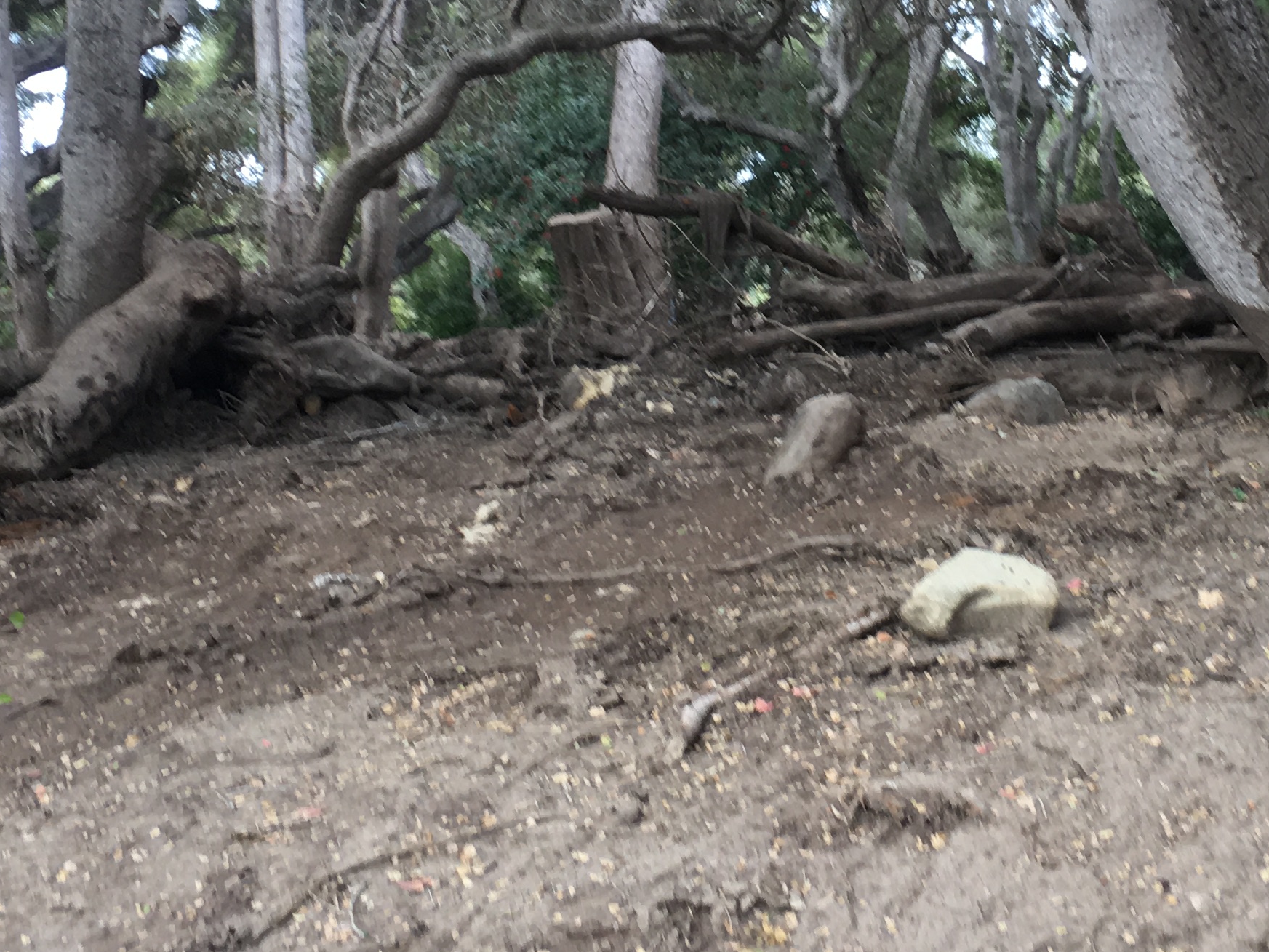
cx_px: 837
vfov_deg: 21.6
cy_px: 151
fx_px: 2456
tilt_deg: +7.1
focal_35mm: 67
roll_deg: -0.5
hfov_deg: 28.8
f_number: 2.2
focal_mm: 4.15
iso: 40
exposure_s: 1/120
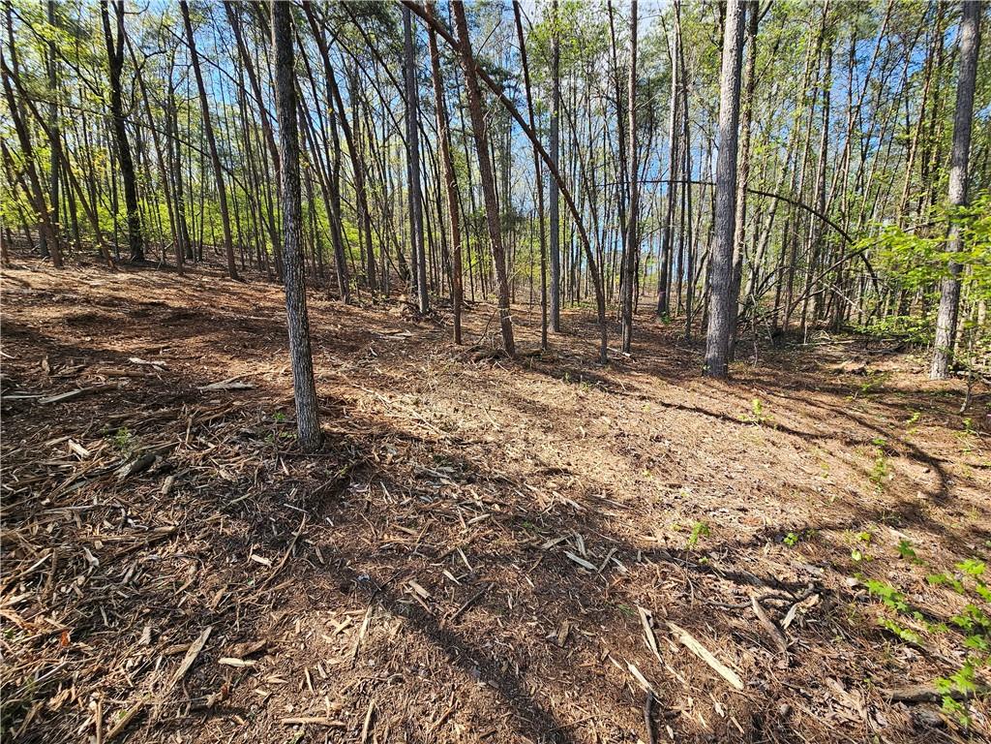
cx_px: 496
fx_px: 372
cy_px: 372
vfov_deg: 89.9
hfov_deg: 106.2
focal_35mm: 13
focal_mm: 2.2
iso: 50
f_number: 2.2
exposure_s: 1/356
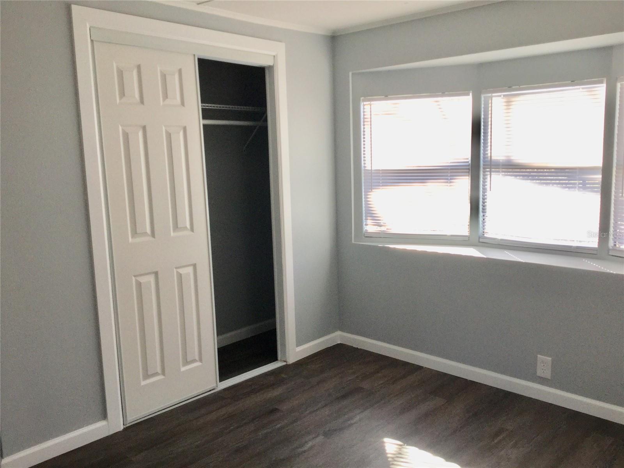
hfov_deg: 58.4
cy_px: 234
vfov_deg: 45.4
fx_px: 559
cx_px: 312
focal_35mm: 31
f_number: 2.4
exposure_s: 1/120
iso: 25
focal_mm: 3.3
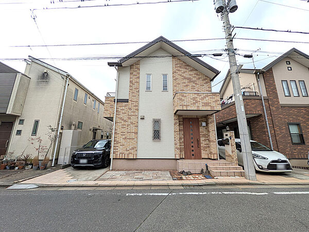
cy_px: 116
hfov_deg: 102.1
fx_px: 125
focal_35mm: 14
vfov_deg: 85.7
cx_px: 154
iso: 50
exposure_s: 1/553
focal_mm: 1.83
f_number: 2.2
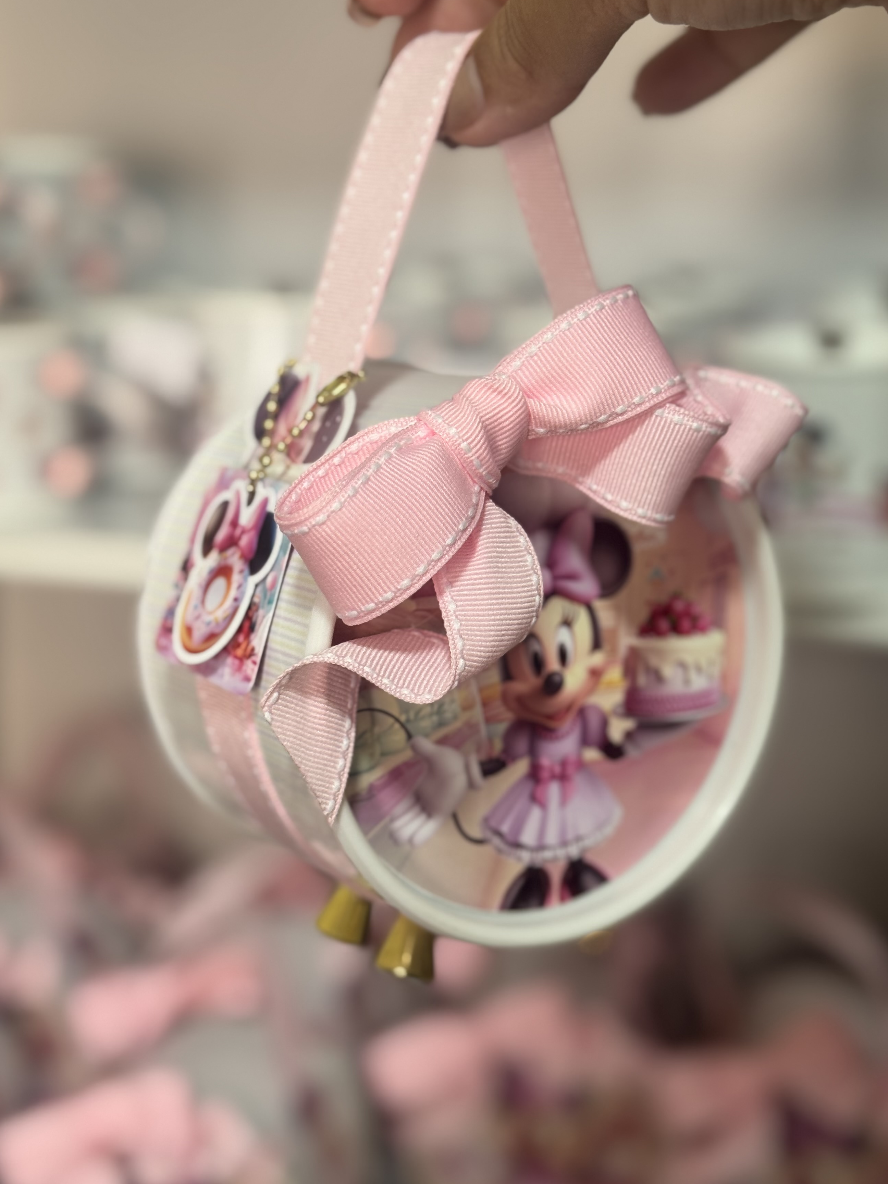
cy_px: 560
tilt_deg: -13.3
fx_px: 1915
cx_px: 469
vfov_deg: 34.3
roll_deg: -1.3
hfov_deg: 26.1
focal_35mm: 56
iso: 100
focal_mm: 6.76
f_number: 1.78
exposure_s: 1/60
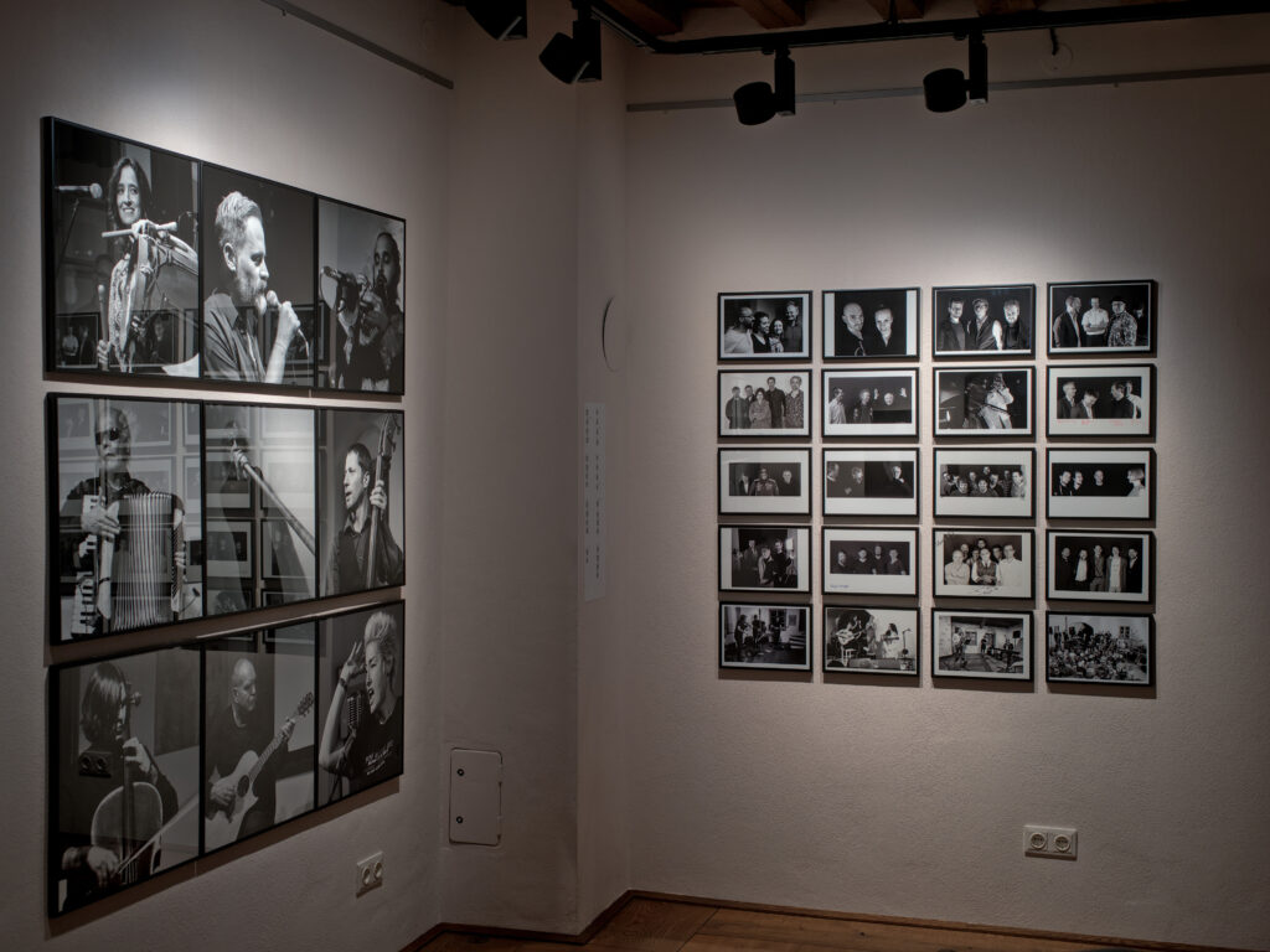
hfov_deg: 42.9
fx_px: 1614
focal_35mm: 44
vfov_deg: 32.9
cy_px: 476
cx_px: 635
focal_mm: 55
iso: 800
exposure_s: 1/80
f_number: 6.3
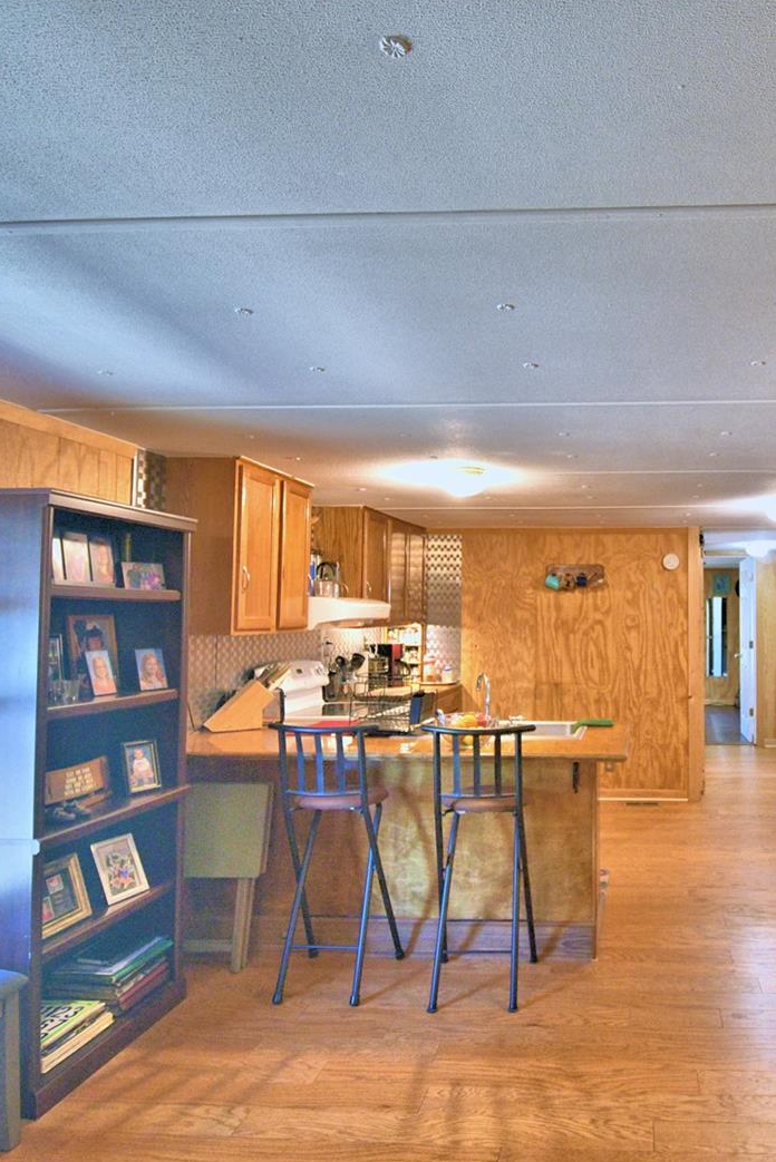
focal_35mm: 23
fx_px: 743
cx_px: 617
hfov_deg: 51.8
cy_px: 586
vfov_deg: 76.1
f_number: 4.5
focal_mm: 10
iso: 1100
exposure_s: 1/30
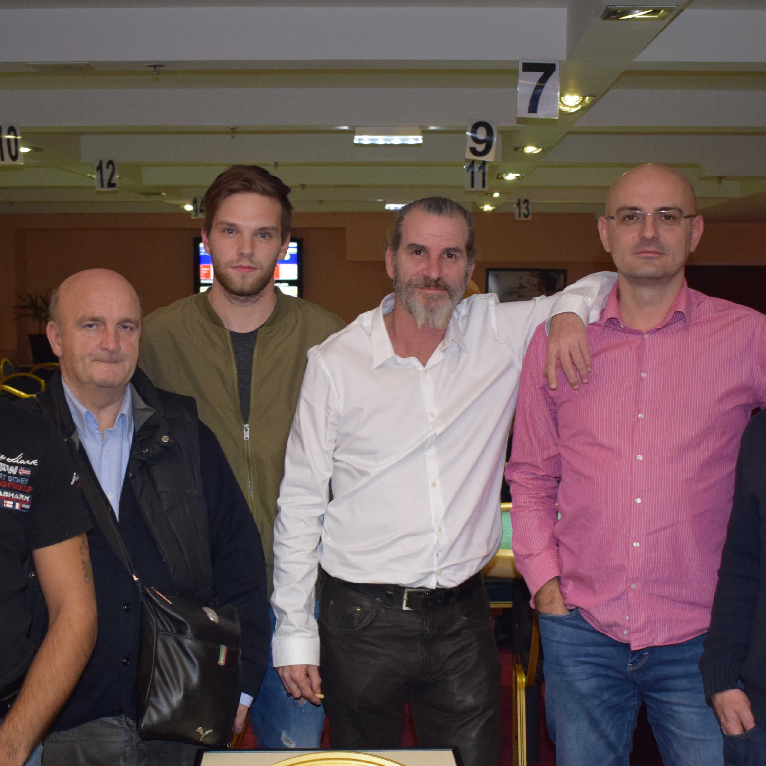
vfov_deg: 29.0
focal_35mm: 59
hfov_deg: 29.1
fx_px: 1477
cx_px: 393
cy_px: 443
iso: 1600
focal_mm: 26
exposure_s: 1/30
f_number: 4
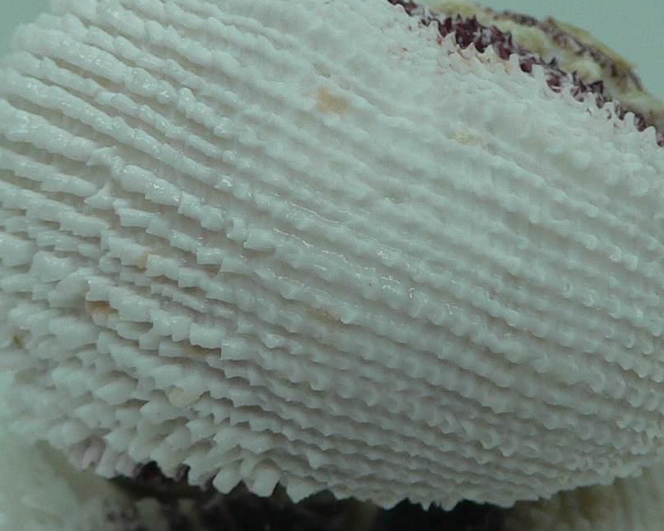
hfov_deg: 22.2
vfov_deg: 17.9
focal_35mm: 86
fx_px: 1690
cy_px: 277
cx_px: 396
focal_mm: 4.6
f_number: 2.8
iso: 80
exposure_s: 1/80
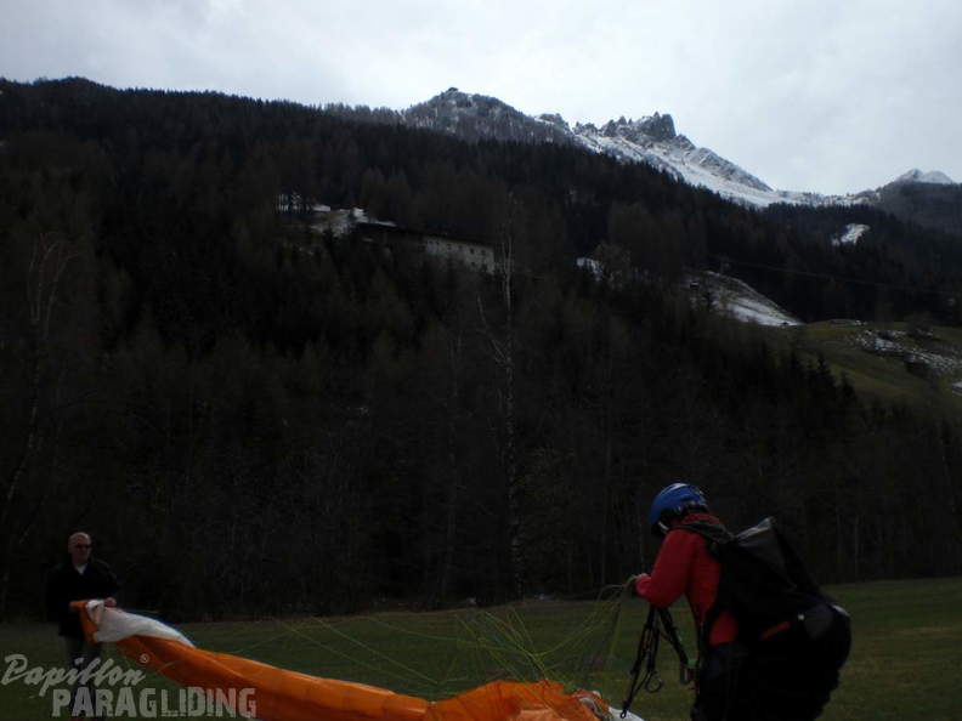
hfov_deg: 49.0
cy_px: 360
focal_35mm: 38
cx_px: 481
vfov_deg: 37.7
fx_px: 1056
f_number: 4.4
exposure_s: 1/1250
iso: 50
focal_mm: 6.3
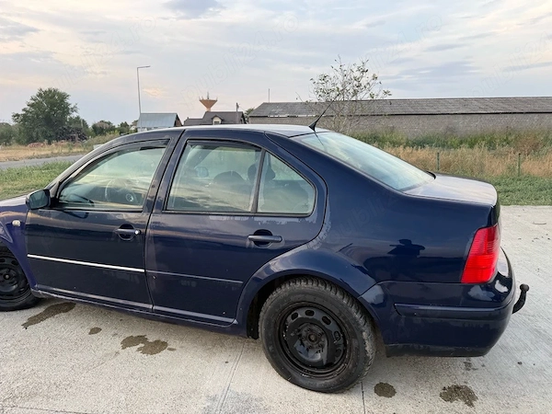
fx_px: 383
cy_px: 207
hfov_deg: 71.6
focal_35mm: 24
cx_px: 276
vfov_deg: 56.8
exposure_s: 1/196
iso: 64
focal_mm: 6.76
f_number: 1.78
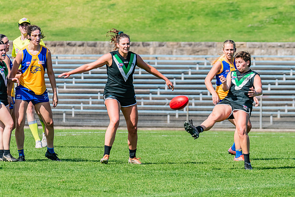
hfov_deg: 4.1
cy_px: 105
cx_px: 233
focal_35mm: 499
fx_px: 4091
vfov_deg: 2.8
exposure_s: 1/1600
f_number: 10
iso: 800
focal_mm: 310
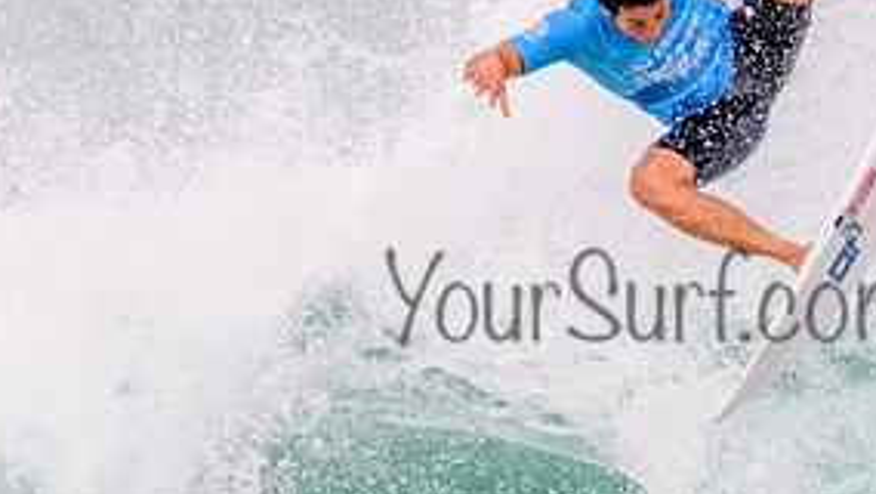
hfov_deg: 0.9
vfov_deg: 0.5
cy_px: 163
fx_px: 53189
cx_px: 741
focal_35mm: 2289
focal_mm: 800
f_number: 11
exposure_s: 1/2000
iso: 5000
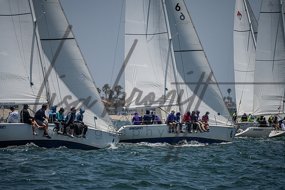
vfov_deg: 3.4
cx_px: 142
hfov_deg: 5.2
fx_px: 3167
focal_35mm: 400
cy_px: 95
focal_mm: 400
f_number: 8
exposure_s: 1/3200
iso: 400
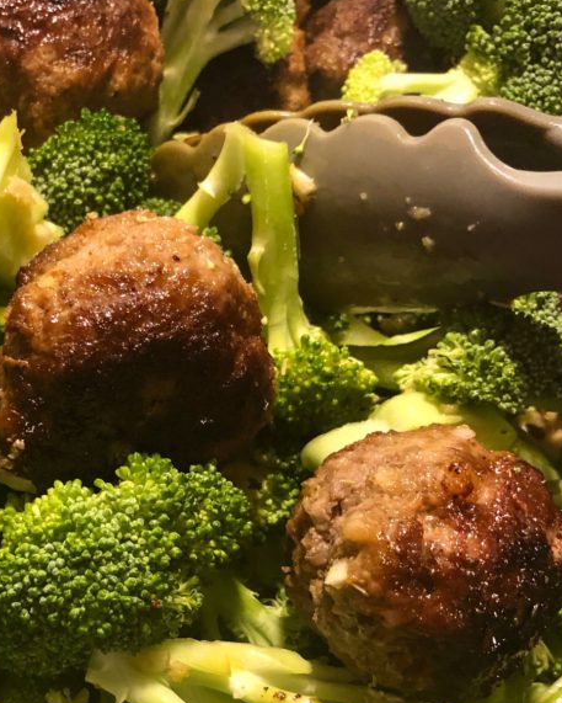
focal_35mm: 49
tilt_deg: -60.8
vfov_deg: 37.4
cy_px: 500
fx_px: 1019
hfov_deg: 30.2
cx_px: 122
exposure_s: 1/15
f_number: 1.8
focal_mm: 3.99
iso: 100
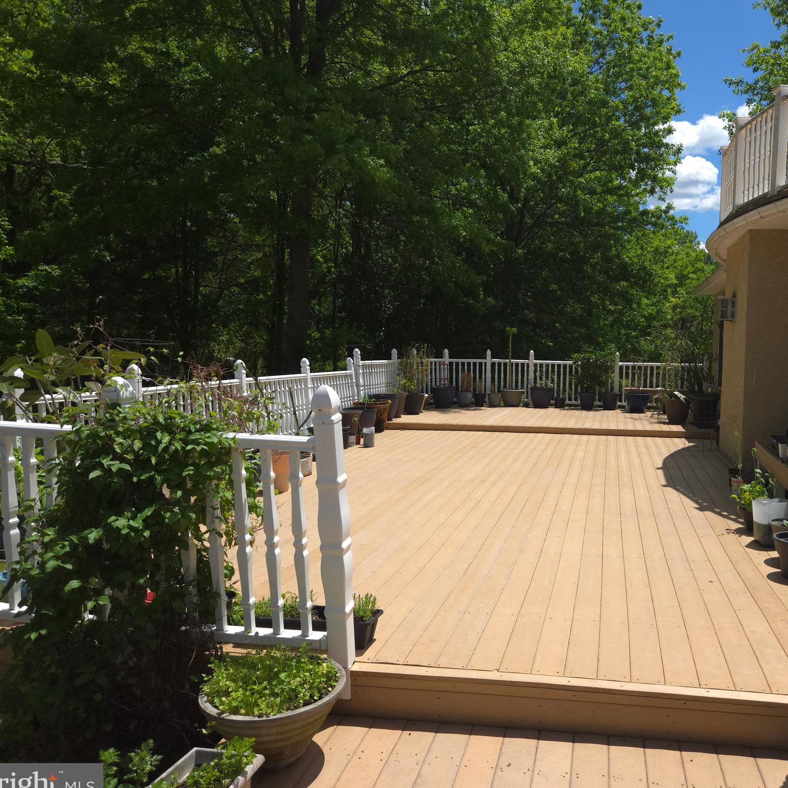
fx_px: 721
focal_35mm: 28
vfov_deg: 57.3
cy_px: 400
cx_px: 513
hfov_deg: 56.3
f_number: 1.8
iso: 50
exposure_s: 1/2776
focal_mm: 5.4
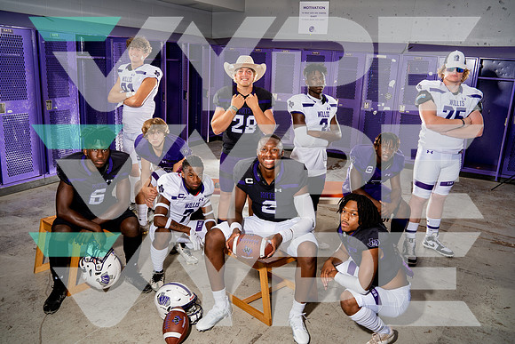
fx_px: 431
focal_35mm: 30
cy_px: 175
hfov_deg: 61.7
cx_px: 264
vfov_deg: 43.4
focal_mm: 28
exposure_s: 1/250
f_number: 7.1
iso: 200
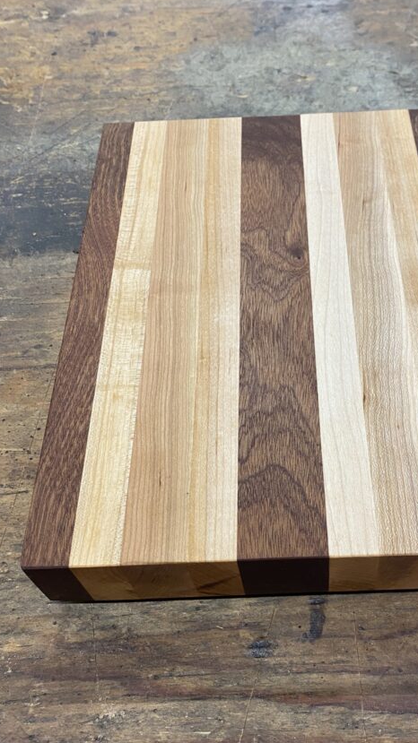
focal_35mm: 35
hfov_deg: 33.3
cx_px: 287
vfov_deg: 56.4
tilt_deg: -56.3
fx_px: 690
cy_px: 428
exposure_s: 1/60
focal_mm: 4.25
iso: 100
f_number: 1.8
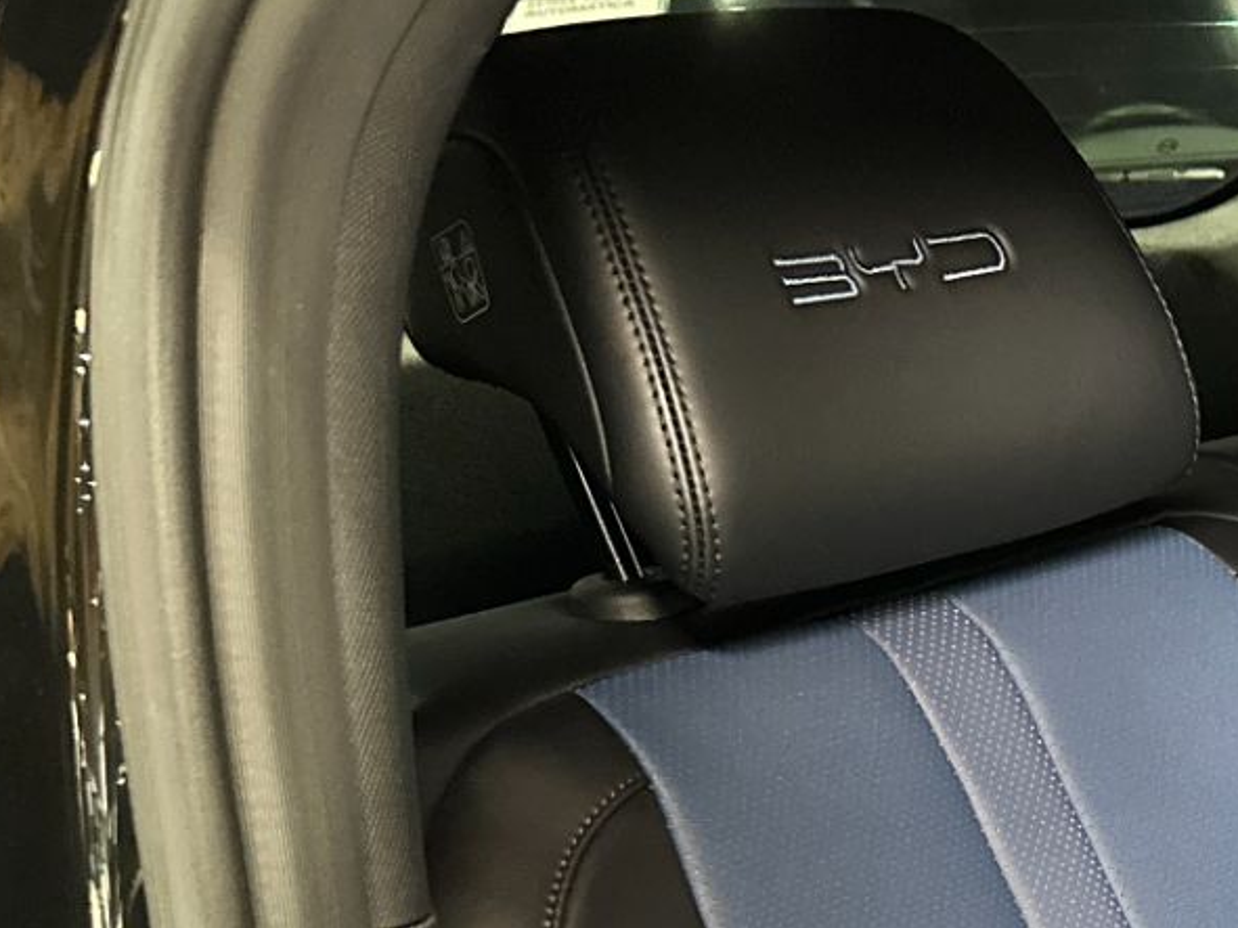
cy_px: 1366
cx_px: 1919
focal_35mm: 78
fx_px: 2789
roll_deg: +2.0
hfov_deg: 20.8
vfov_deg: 17.2
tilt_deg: -26.6
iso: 1000
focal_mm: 6.86
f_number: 1.78
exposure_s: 1/40
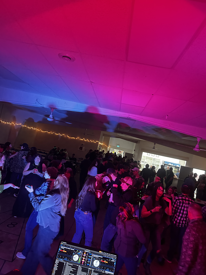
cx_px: 103
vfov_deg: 67.3
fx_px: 206
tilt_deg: +3.6
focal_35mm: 26
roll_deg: -12.7
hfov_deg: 53.1
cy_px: 138
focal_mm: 5.7
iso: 500
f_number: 1.5
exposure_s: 1/54
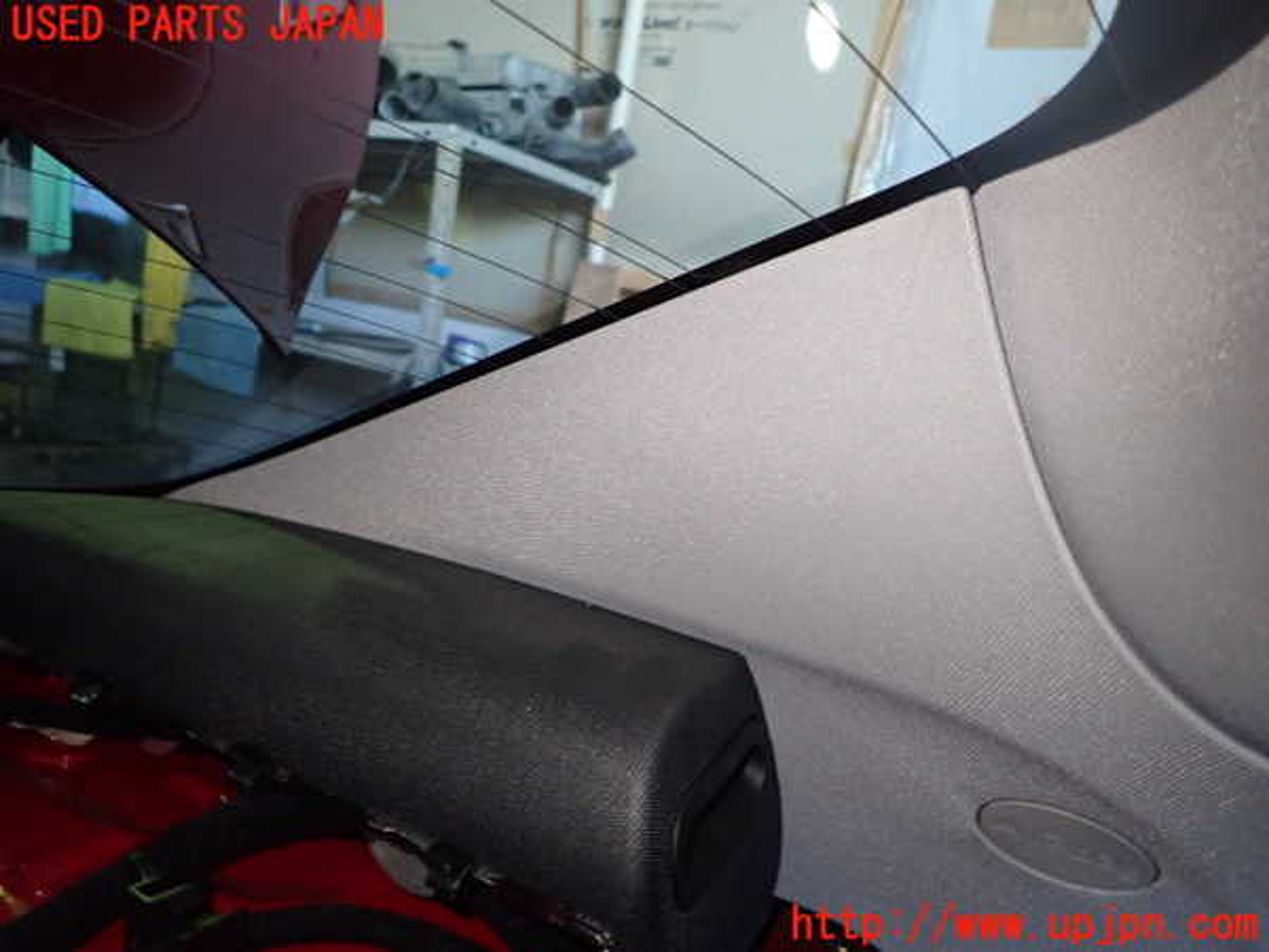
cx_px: 634
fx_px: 916
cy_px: 476
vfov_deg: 54.9
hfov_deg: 69.4
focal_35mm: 25
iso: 400
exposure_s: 1/30
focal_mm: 4.5
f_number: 2
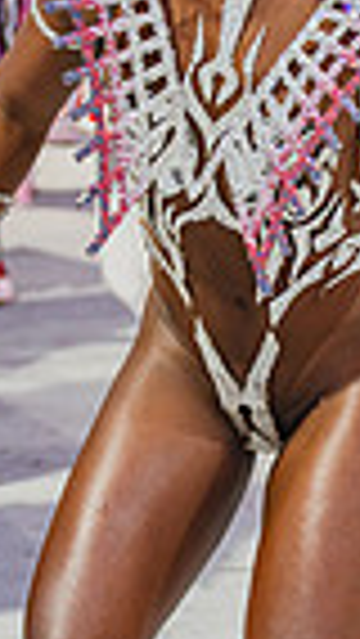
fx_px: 3932
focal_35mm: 232
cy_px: 351
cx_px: 353
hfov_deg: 5.2
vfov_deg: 9.3
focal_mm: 70
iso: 800
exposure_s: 1/250
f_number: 4.5
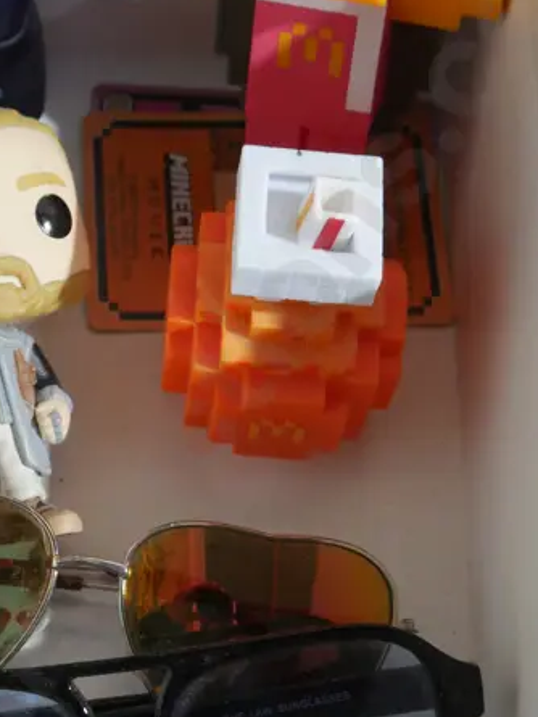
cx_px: 155
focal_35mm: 92
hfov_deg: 16.0
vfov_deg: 21.2
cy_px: 490
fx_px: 1906
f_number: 4.4
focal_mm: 20
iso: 1600
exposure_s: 1/60
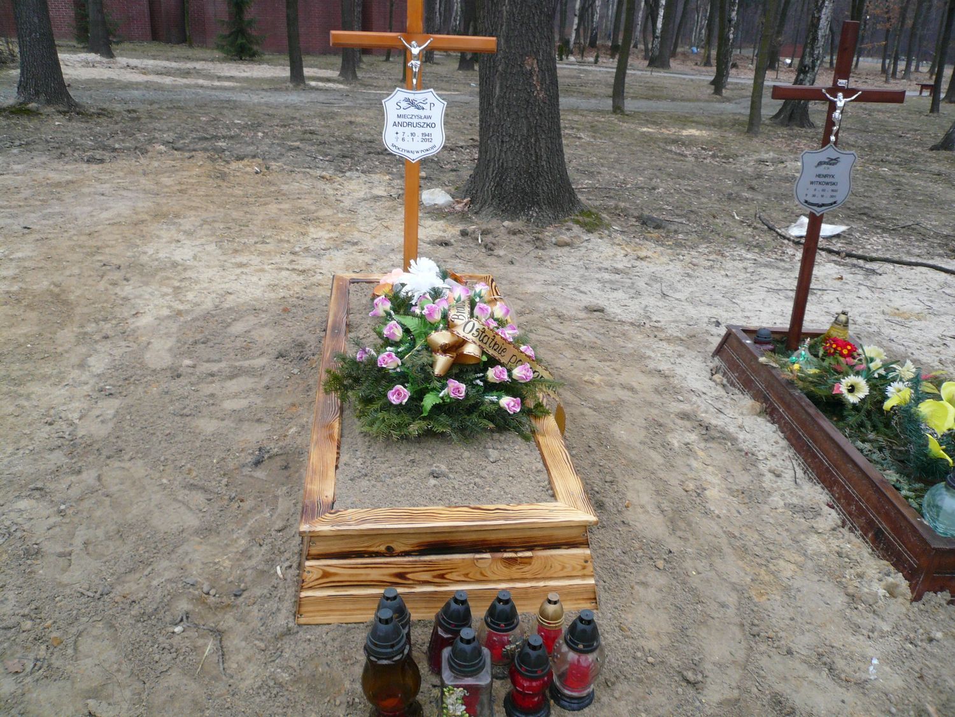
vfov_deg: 49.7
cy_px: 358
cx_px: 478
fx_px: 772
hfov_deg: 63.4
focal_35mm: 28
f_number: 2.8
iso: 100
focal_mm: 4.6
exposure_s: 1/200
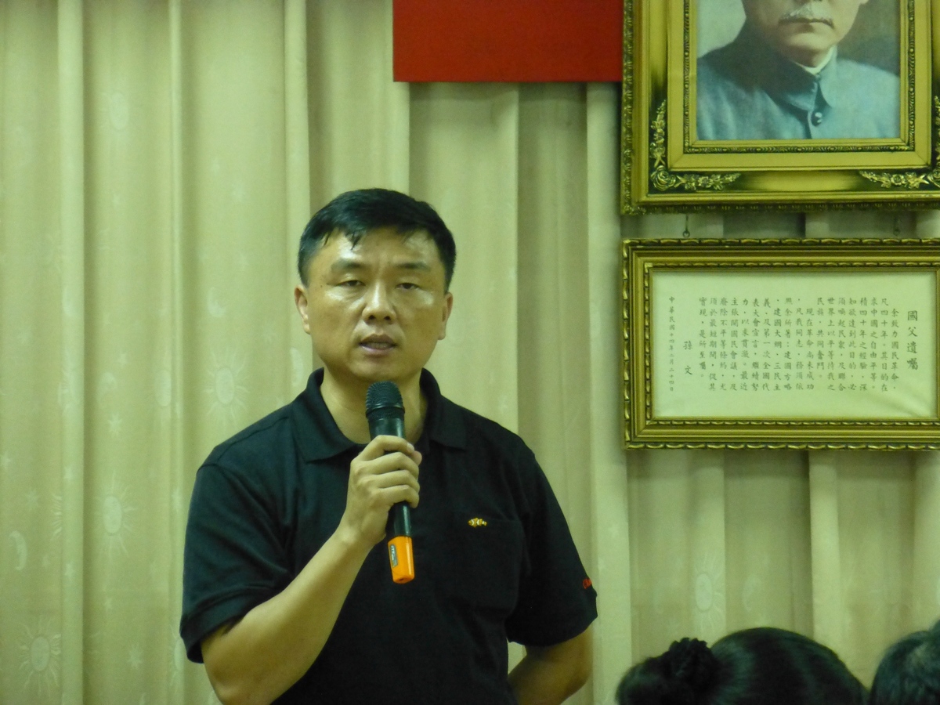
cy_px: 352
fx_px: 7848
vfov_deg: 5.1
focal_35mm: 289
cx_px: 470
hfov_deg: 6.9
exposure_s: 1/13
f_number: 5.9
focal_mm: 51.5
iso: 1000
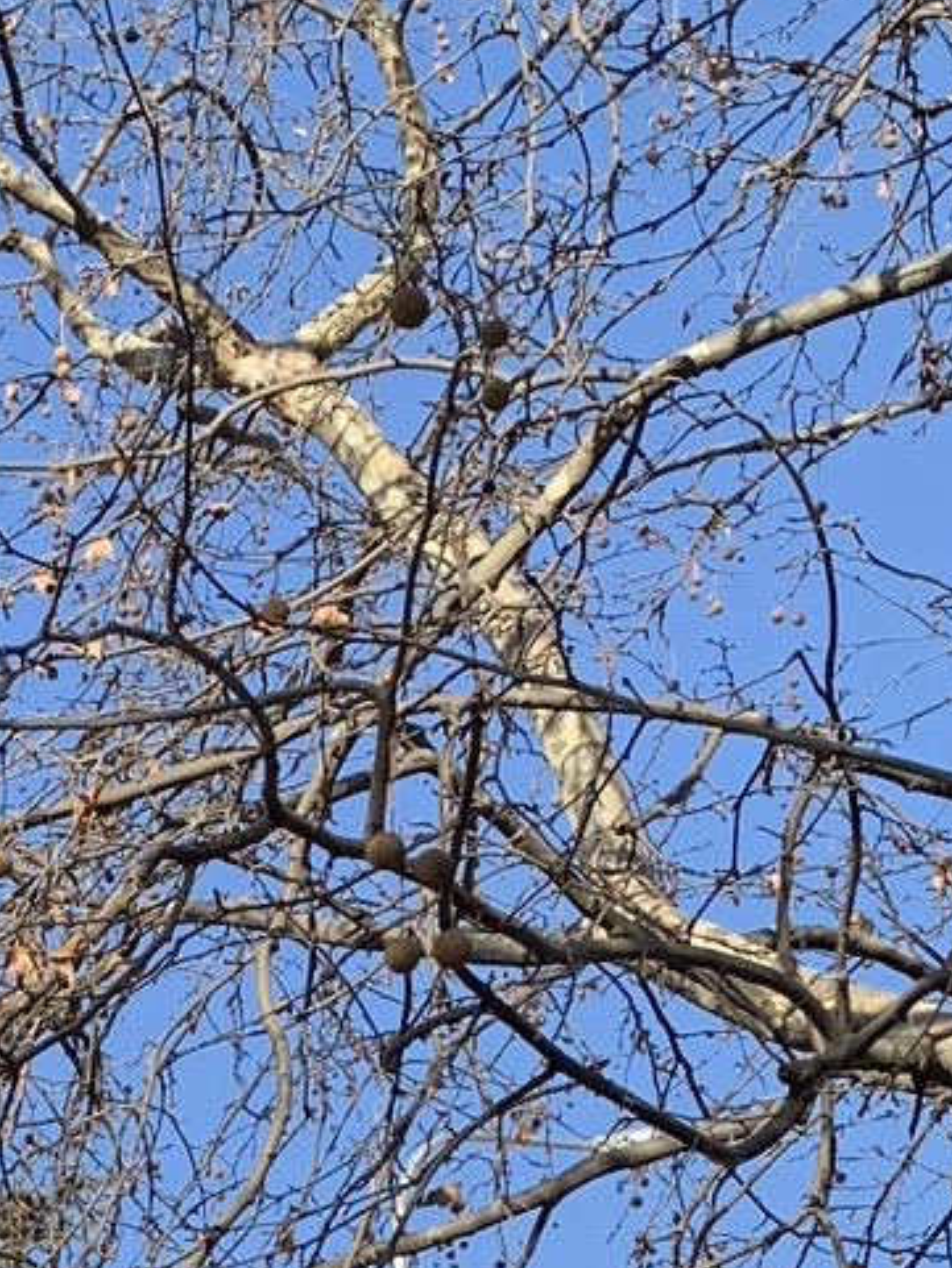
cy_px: 1687
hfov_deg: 13.2
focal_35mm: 108
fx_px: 3958
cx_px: -285
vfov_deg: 17.0
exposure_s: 1/1176
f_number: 1.8
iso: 25
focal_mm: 4.25
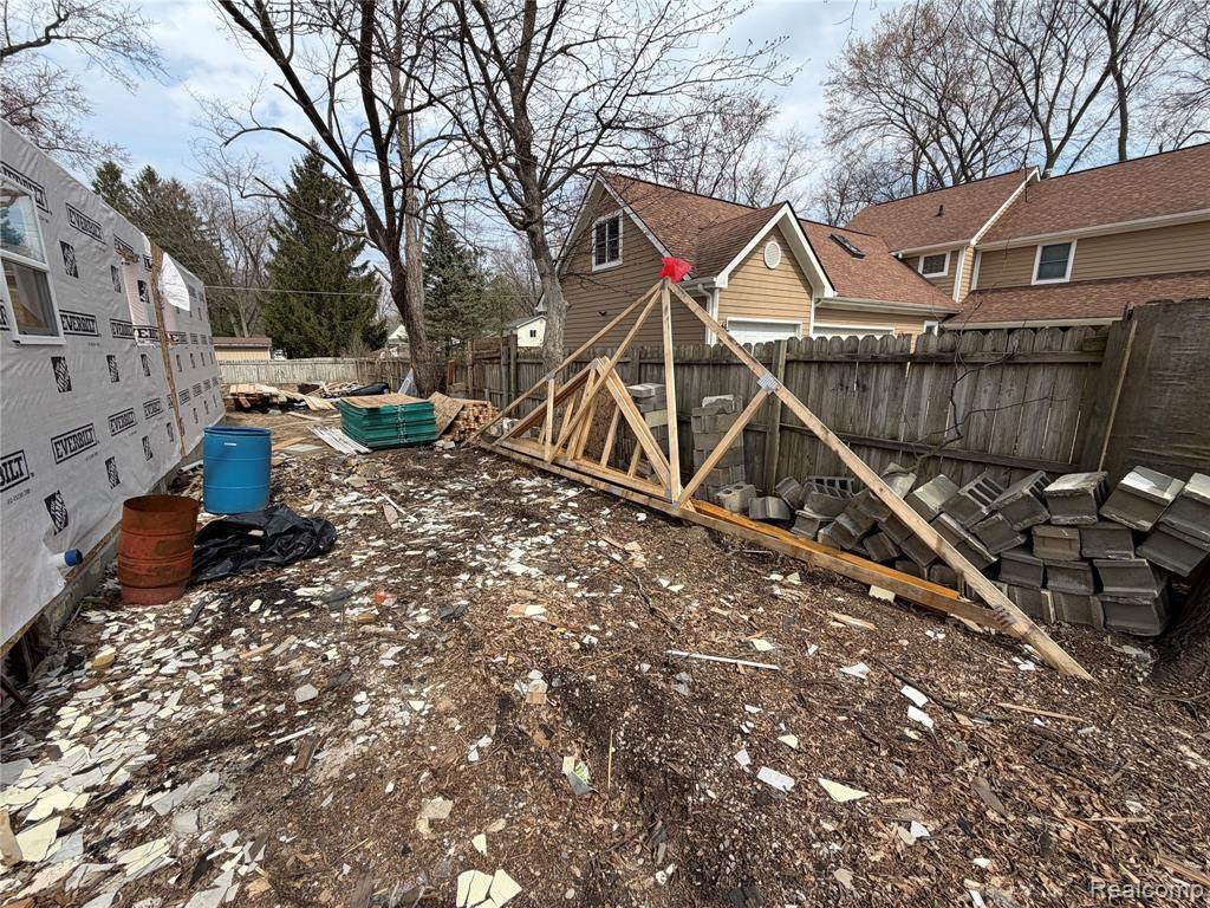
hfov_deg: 102.1
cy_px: 454
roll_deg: +0.1
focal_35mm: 14
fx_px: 489
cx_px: 605
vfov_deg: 85.7
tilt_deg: -8.6
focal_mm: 2.22
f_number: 2.2
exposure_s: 1/770
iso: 32
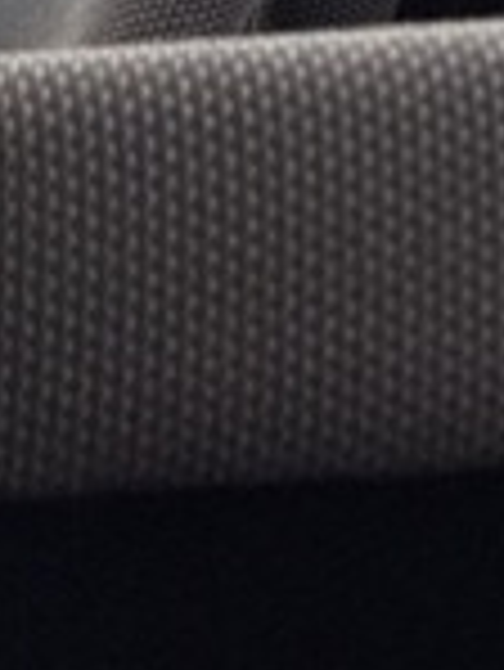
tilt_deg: -2.2
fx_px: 12484
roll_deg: -1.7
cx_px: 1238
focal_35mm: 644
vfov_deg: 3.1
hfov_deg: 2.3
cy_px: -733
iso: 200
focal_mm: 15.66
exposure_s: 1/99
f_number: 2.8
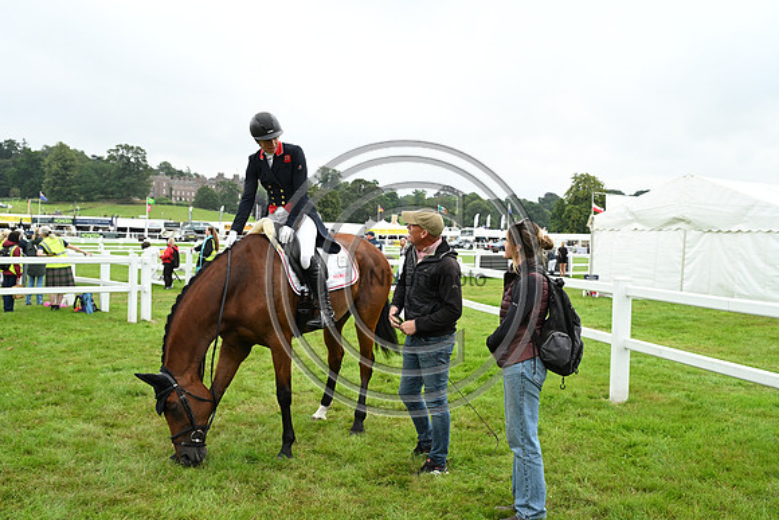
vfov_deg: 32.6
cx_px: 390
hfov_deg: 47.4
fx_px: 887
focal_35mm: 41
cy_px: 260
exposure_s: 1/1250
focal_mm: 41
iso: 2500
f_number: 5.6
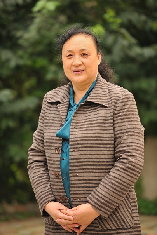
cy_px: 118
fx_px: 1111
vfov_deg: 12.1
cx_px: 78
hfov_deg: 8.1
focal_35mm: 170
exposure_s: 1/400
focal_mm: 170
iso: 400
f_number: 2.8
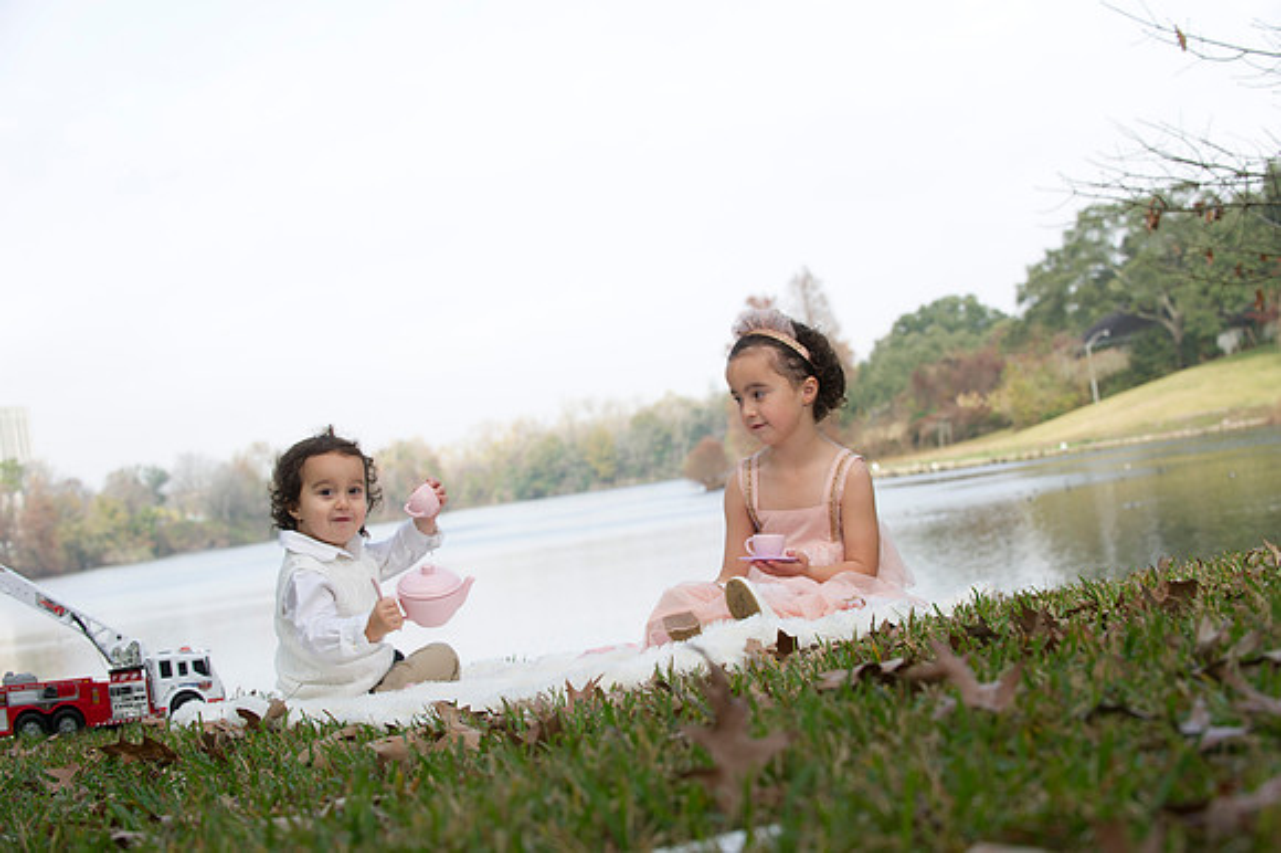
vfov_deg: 19.4
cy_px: 426
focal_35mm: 70
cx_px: 640
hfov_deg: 28.9
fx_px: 2489
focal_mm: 70
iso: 200
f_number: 5.6
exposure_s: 1/250
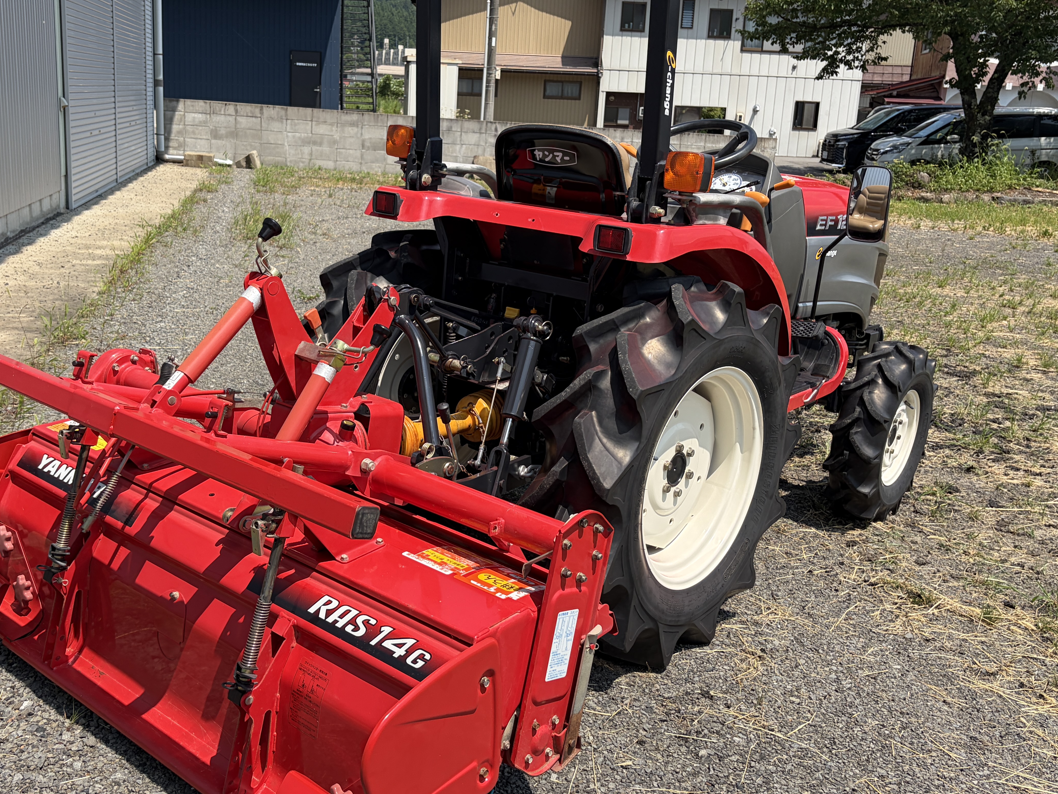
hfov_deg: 51.2
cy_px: 352
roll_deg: -2.3
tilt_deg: -12.5
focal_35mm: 36
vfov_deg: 39.6
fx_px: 1100
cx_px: 463
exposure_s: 1/3125
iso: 64
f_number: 1.6
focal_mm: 5.96
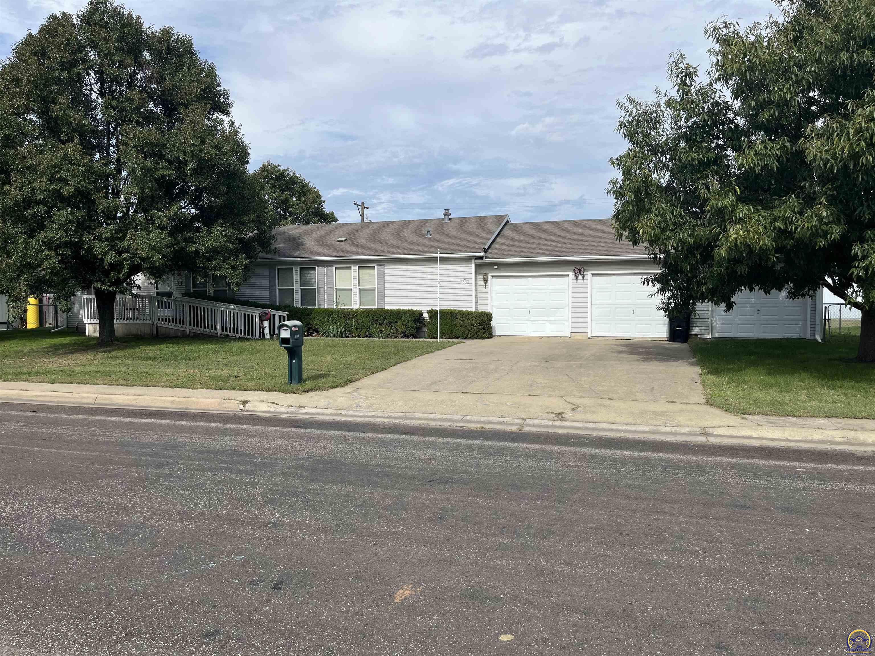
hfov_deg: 67.3
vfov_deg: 53.1
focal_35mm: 26
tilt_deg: -2.8
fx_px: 657
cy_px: 328
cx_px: 438
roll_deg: +0.2
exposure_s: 1/3745
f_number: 1.6
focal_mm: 5.1
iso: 50
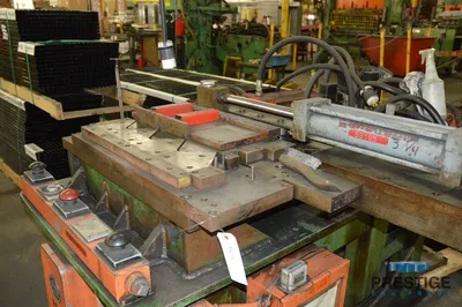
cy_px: 154
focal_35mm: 33
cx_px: 231
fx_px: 423
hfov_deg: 57.3
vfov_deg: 39.9
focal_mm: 22
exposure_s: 1/60
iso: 2200
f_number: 3.5
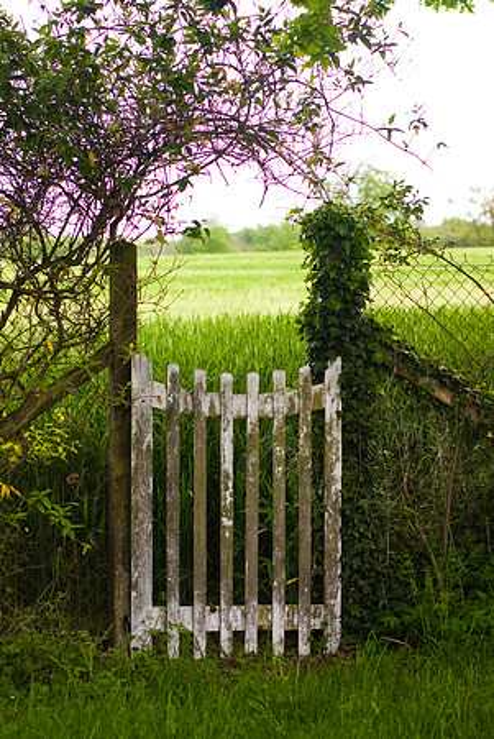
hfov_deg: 18.2
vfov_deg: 27.0
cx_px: 247
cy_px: 370
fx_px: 1540
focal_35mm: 75
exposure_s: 1/250
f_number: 3.5
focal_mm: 50
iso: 140
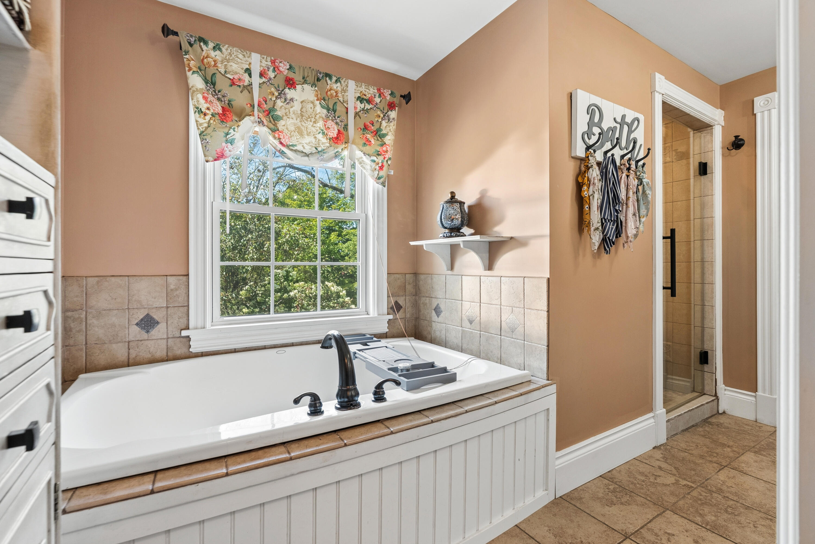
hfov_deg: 96.7
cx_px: 408
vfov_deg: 73.8
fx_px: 362
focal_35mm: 16
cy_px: 272
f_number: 7.1
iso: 640
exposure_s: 1/30
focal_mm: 16
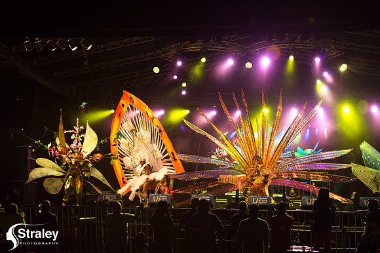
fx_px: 738
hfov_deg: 28.9
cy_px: 126
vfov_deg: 19.4
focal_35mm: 70
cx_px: 190
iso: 2000
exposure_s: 1/320
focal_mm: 70
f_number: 5.6
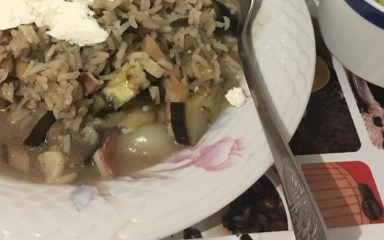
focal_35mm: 58
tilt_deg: -45.4
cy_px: -17
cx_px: 168
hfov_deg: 35.1
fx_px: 607
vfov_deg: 21.3
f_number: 2.2
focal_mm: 4.15
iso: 500
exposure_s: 1/17
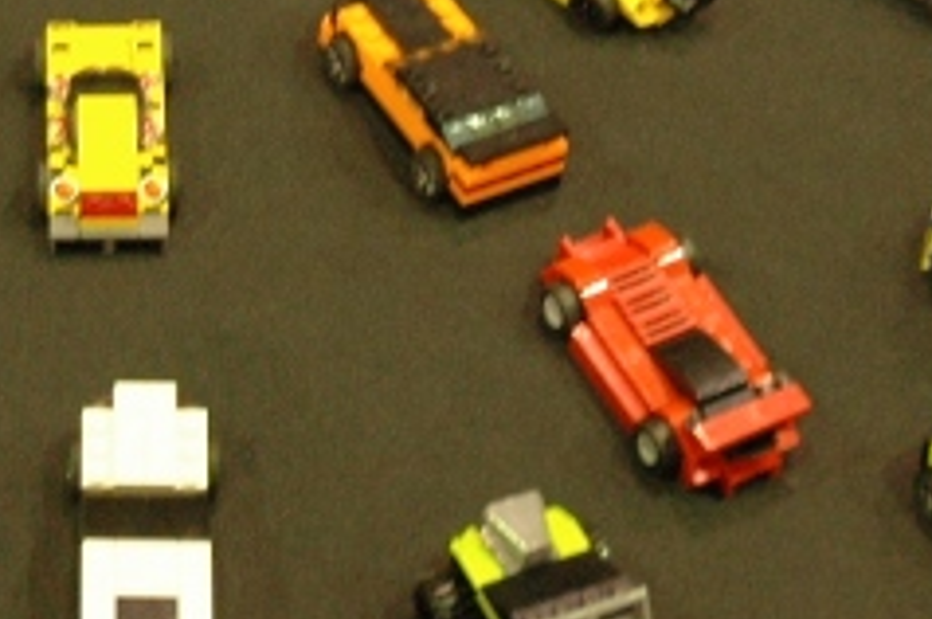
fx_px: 4839
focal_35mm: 187
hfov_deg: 11.0
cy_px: -47
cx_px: 145
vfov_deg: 7.3
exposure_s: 1/13
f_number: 5
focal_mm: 29
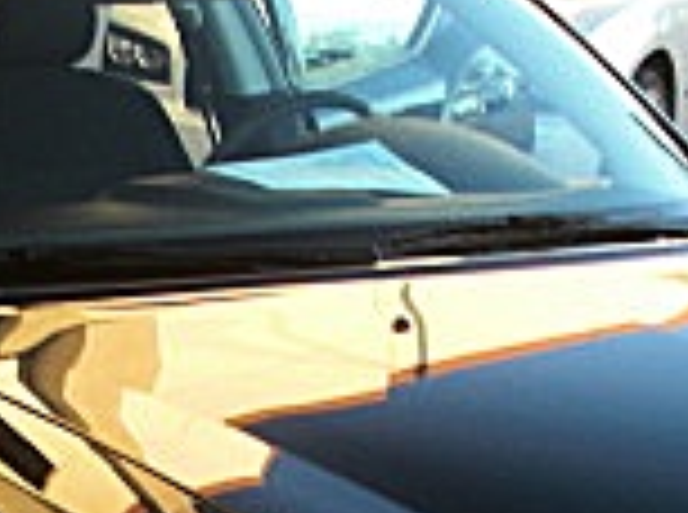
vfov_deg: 9.6
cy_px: 693
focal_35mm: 151
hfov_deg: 13.0
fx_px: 2994
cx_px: 117
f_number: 2.8
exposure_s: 1/80
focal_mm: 6.3
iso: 50
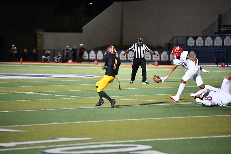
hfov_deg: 10.3
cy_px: 77
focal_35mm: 200
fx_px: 1284
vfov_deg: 6.9
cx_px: 116
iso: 14400
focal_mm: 200
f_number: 2.8
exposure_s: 1/3200
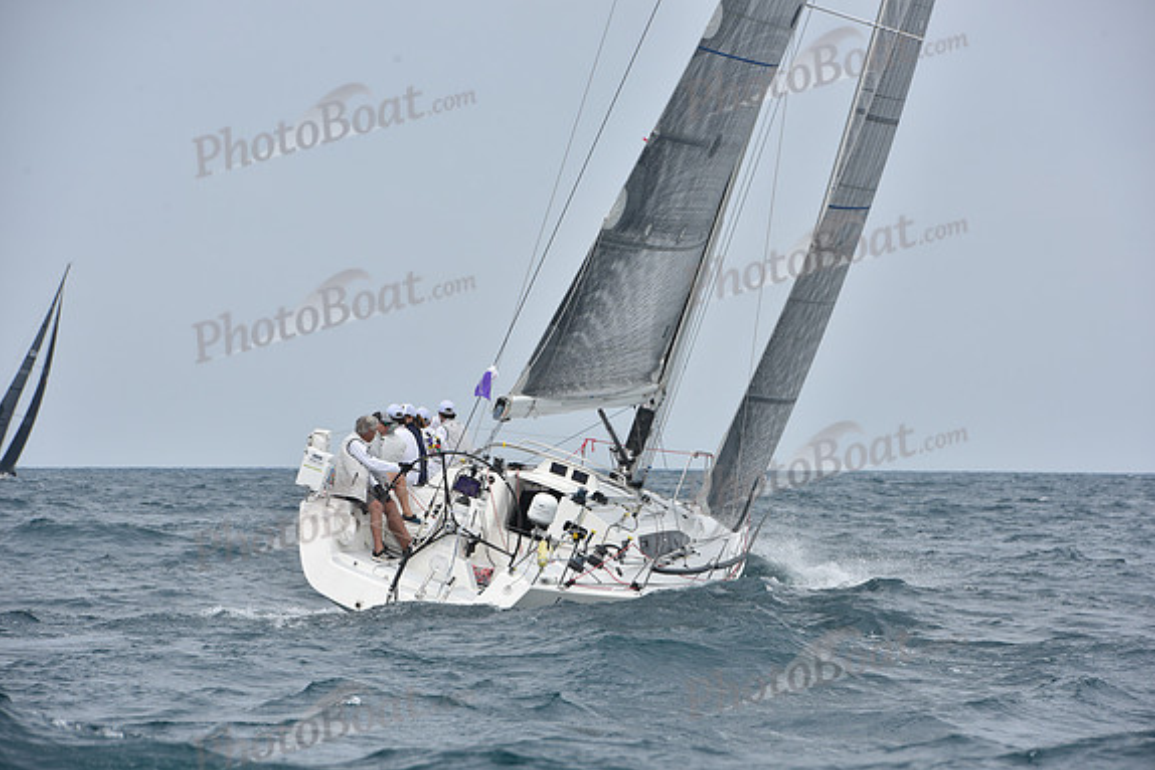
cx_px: 582
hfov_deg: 10.2
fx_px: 6482
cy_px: 387
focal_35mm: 202
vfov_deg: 6.8
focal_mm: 200
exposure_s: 1/800
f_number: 10
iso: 250
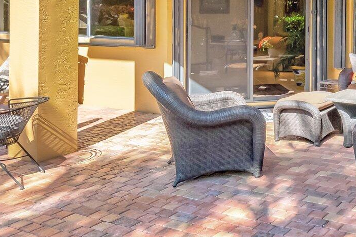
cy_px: 16
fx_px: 435
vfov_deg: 29.0
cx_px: 329
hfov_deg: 40.7
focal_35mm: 44
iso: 1000
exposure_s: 1/640
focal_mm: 10
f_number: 8
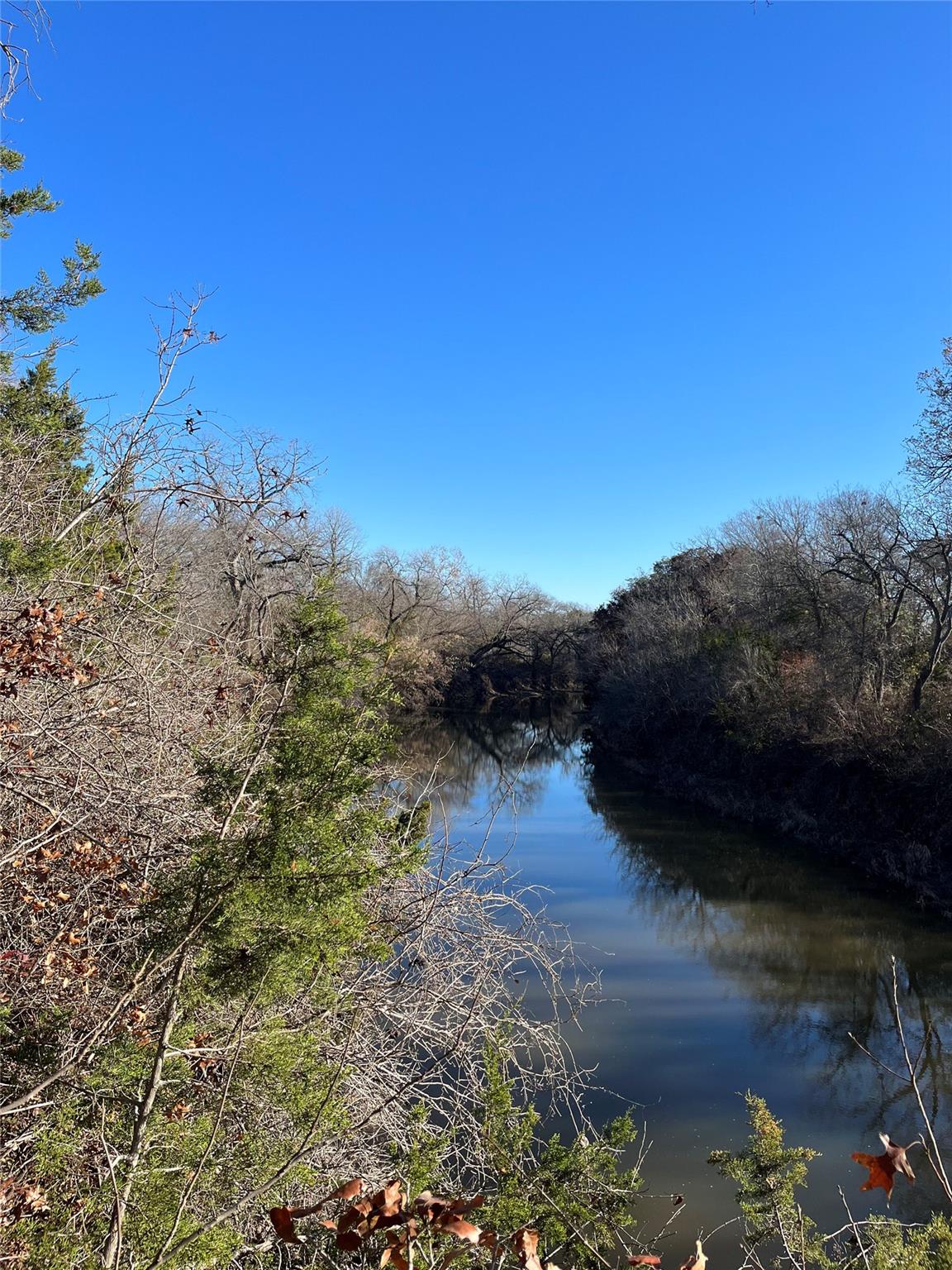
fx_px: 953
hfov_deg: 53.1
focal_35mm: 26
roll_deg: -2.8
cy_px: 635
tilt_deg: +4.0
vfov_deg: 67.3
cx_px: 476
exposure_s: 1/2024
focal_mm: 5.1
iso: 50
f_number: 1.6
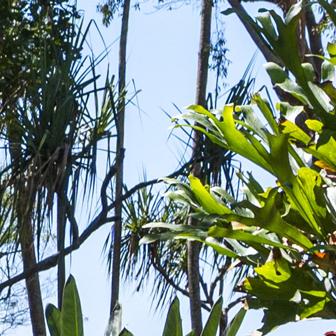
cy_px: 360
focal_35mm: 258
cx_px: -687
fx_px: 2833
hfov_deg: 6.2
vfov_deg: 6.8
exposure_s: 1/200
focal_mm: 30
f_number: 8
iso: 400
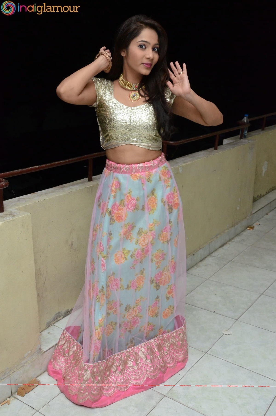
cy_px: 208
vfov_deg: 49.6
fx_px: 451
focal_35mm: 39
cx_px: 138
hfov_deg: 34.0
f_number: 5.6
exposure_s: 1/125
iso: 2500
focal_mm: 26
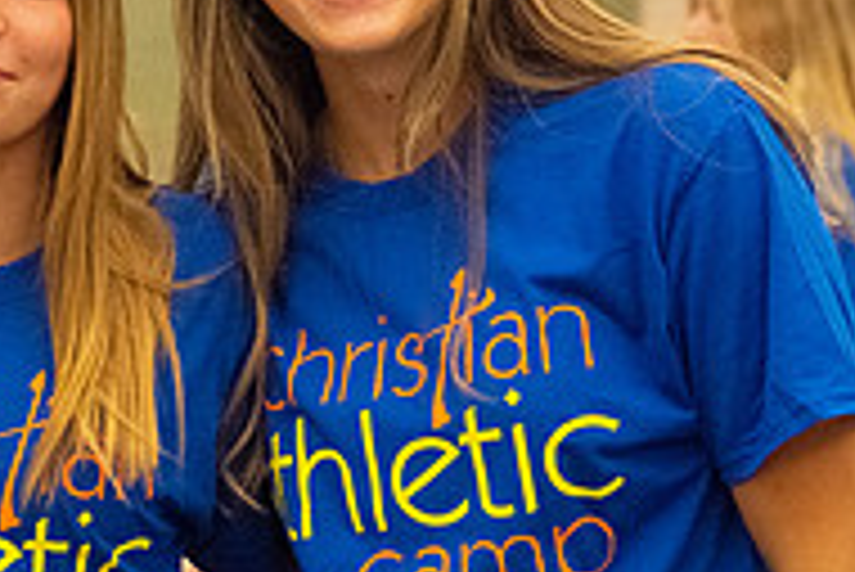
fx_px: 6180
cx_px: -243
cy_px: 259
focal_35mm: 260
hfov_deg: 7.8
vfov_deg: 5.3
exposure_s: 1/400
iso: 6400
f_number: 5
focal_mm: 85
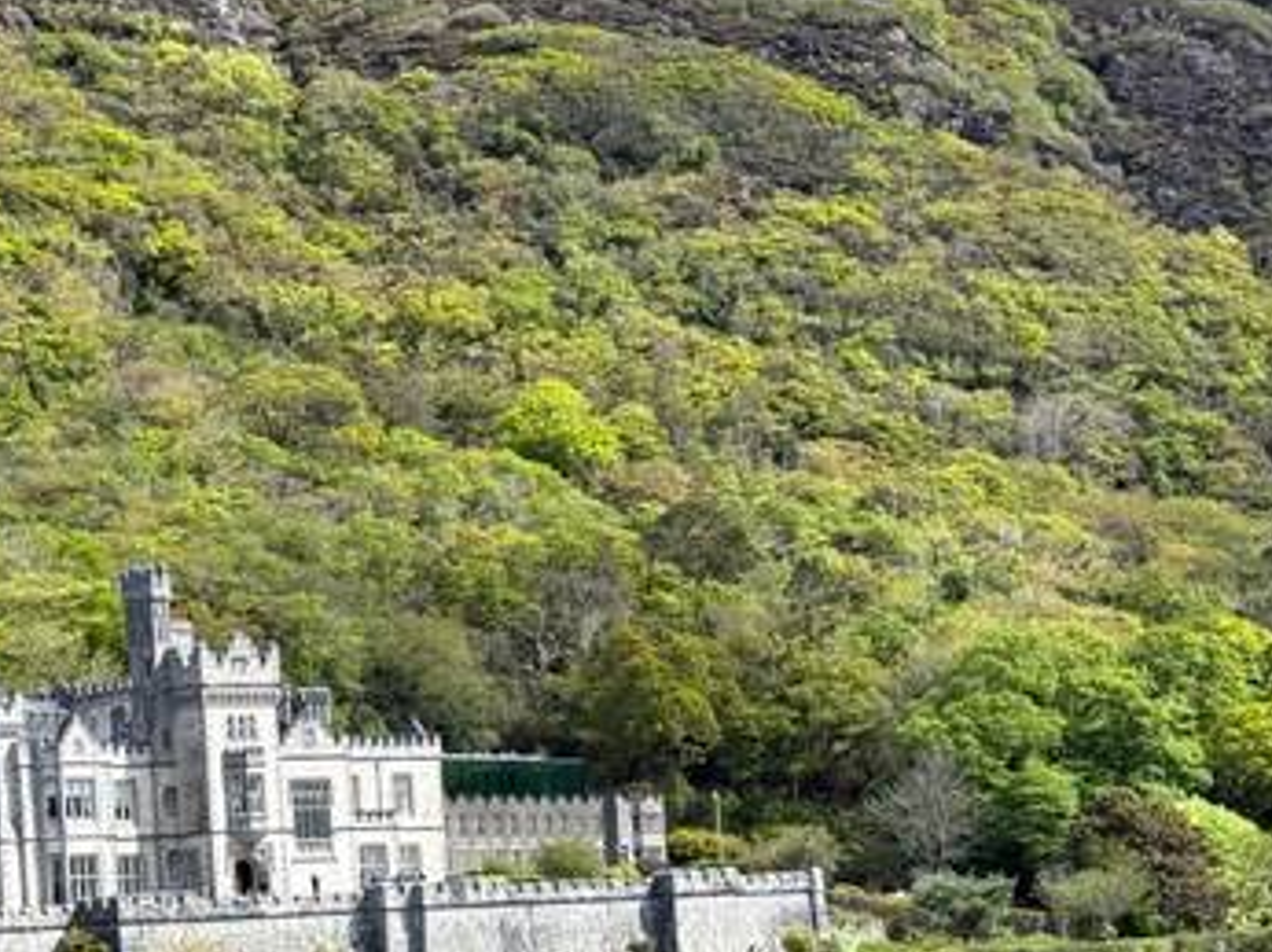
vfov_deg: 14.6
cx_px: -18
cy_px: 831
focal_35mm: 100
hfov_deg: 19.1
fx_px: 3672
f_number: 1.78
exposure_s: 1/2415
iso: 80
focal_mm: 6.76
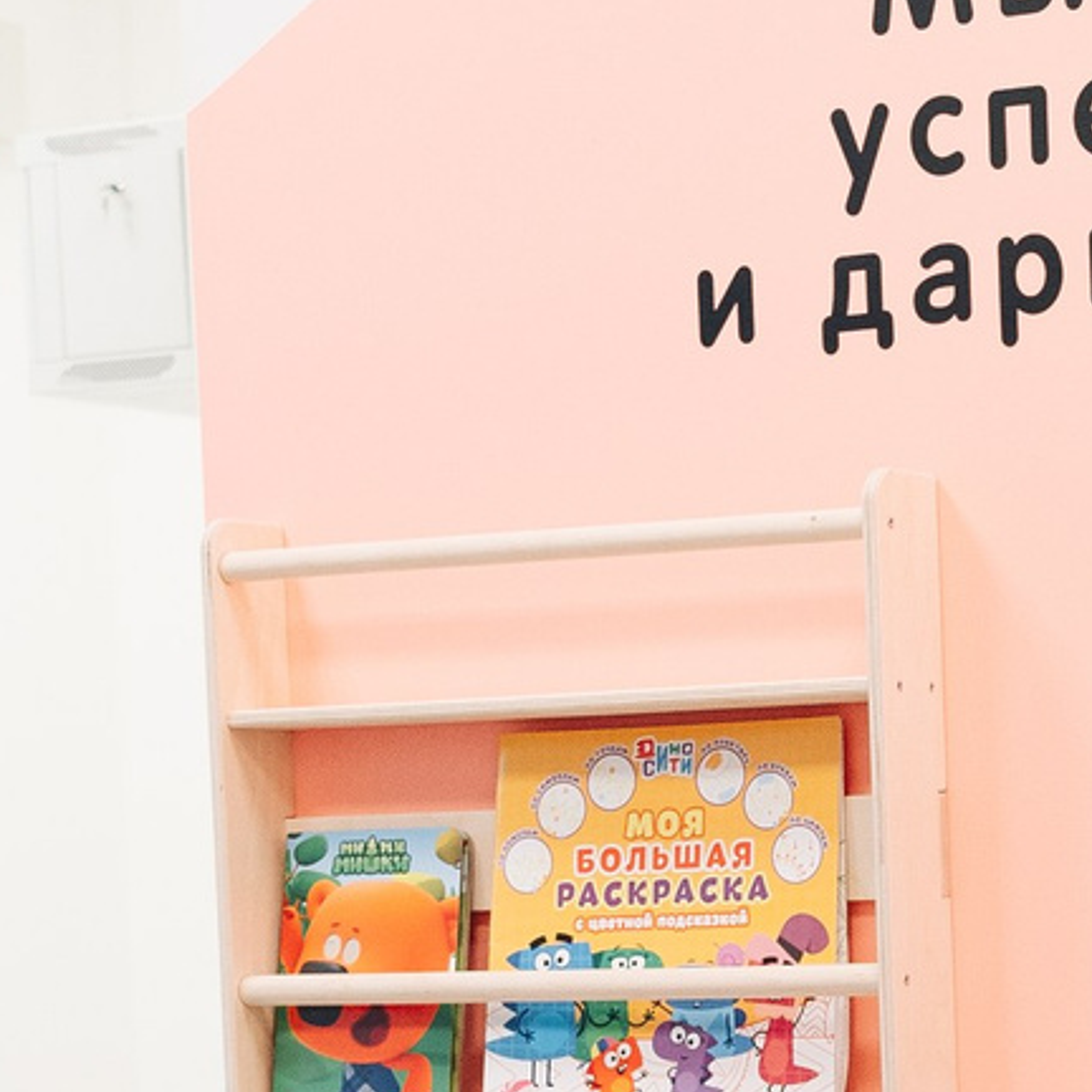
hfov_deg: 13.9
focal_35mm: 121
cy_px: 1240
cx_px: 1370
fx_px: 4319
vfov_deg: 14.1
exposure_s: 1/125
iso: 640
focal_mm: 24
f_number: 3.5
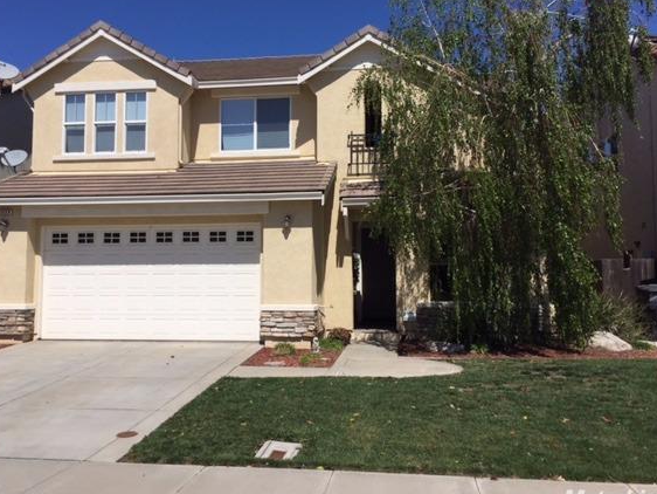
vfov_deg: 43.0
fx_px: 627
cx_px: 305
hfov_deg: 55.3
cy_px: 232
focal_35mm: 33
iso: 32
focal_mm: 4.15
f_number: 2.2
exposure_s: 1/4405
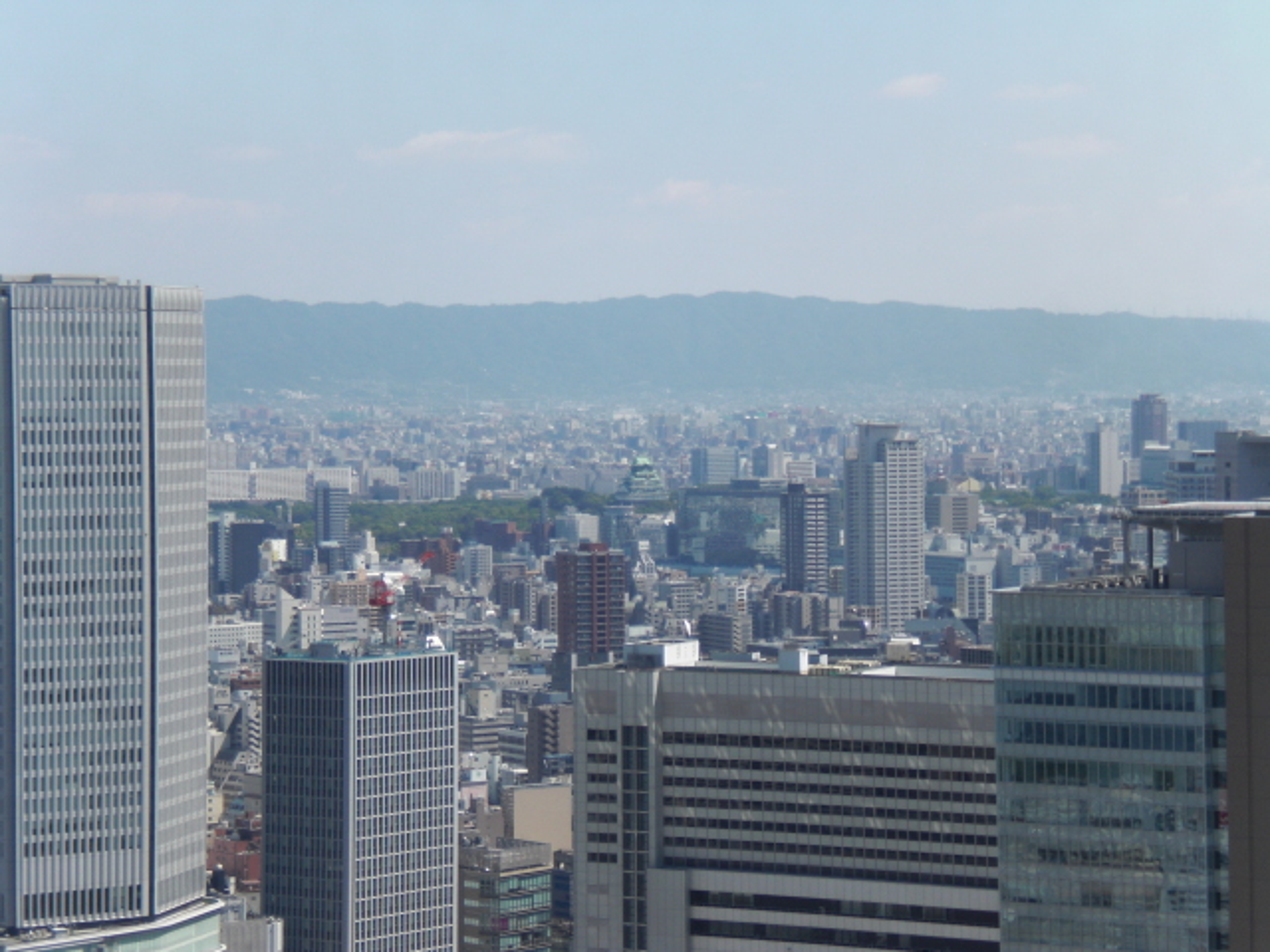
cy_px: 476
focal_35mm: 114
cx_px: 635
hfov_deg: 17.3
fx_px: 4182
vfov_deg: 13.0
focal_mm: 18.9
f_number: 5.9
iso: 64
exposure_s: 1/400
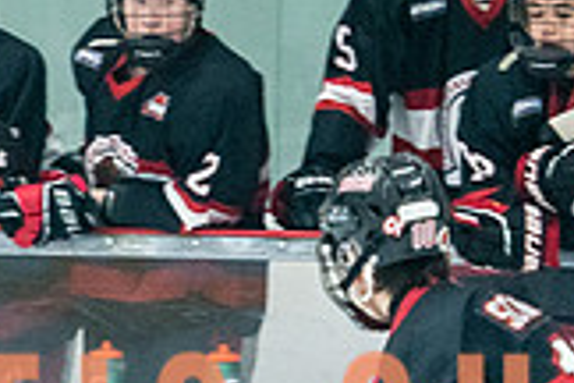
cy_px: 261
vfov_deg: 1.6
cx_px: -326
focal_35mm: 857
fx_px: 13663
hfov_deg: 2.4
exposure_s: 1/400
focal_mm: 120
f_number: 2.8
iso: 1000
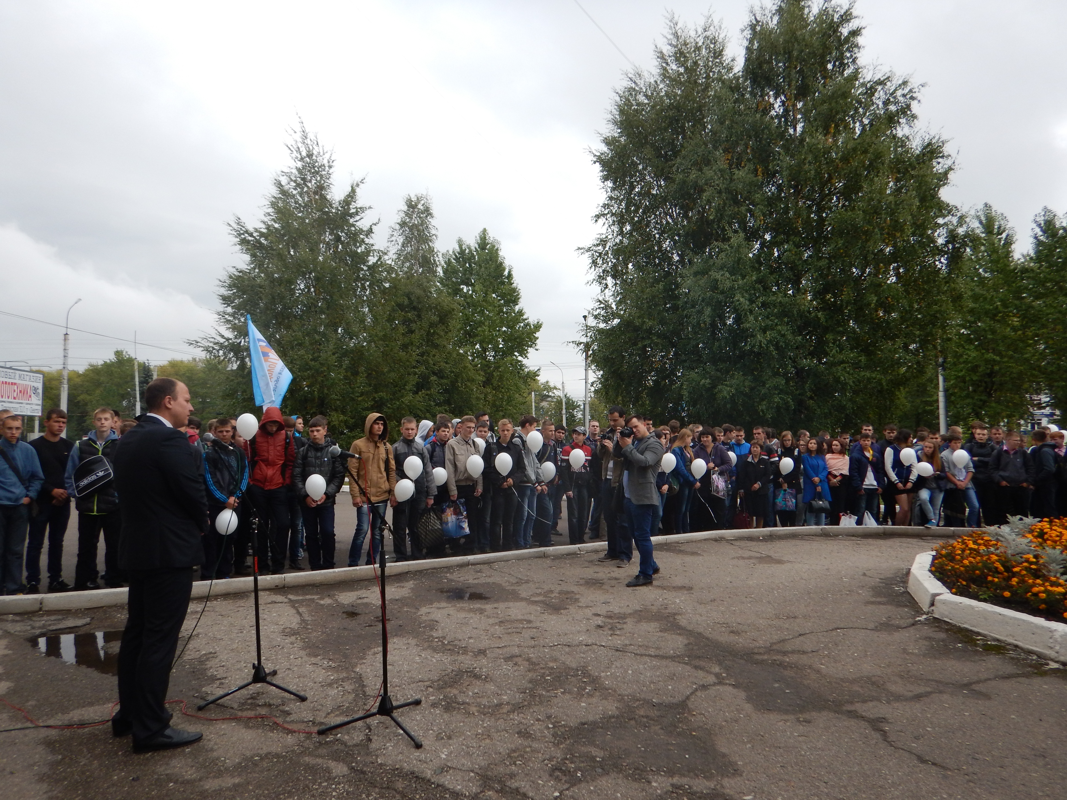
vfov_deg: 56.8
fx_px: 740
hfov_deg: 71.6
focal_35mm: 24
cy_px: 400
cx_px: 534
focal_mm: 4.3
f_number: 2.8
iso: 125
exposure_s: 1/500
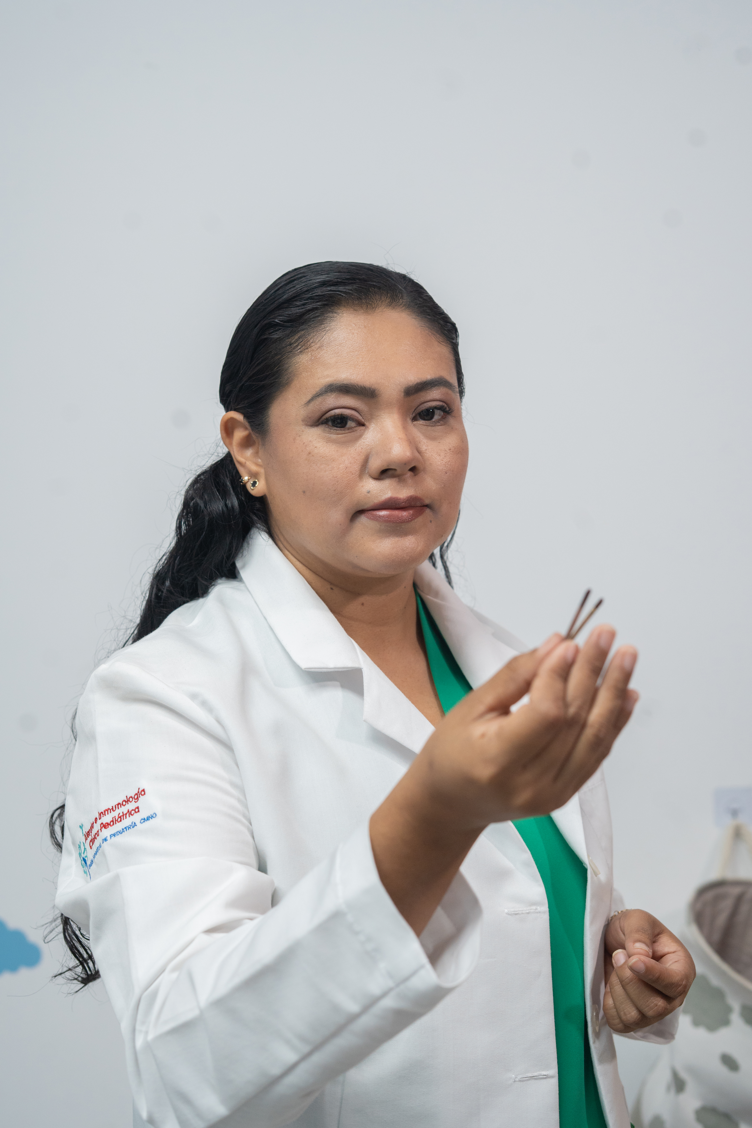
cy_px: 564
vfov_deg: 39.6
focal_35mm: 50
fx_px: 1567
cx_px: 376
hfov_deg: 27.0
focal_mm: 50
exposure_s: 1/100
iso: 2000
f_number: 4.5
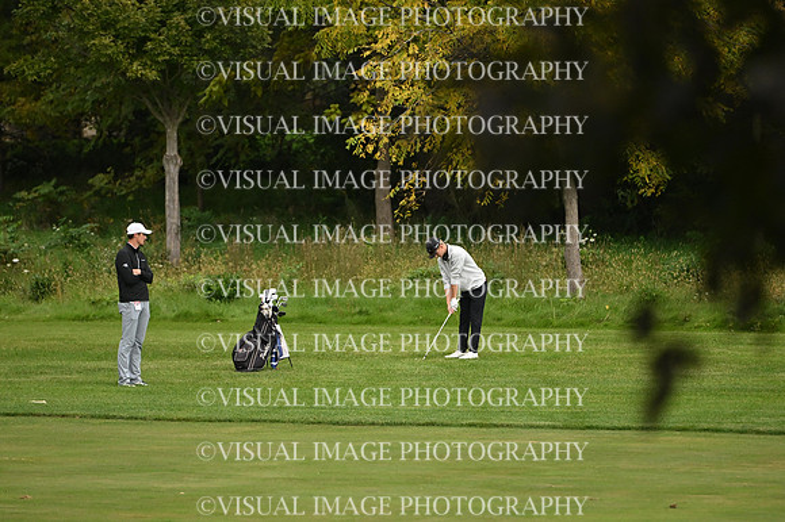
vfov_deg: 4.6
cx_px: 392
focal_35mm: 300
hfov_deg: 6.9
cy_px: 261
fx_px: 6538
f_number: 2.8
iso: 1250
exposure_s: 1/2500
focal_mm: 200
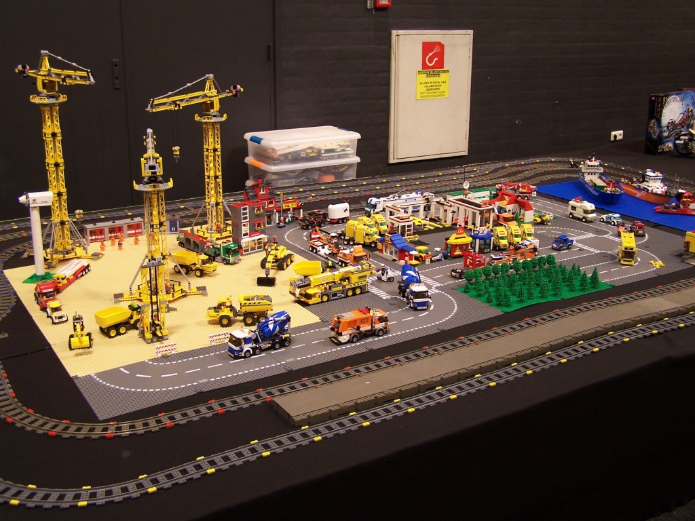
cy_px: 260
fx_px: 763
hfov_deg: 49.0
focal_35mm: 38
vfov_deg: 37.7
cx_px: 348
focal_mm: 6.3
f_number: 2.8
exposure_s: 1/2
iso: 80
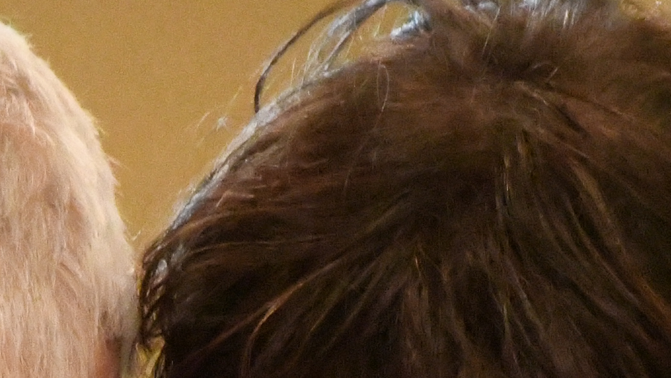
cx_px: -151
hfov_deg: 2.0
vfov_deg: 1.1
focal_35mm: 1079
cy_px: 859
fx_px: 19197
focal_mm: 170
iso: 25600
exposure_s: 1/500
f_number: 5
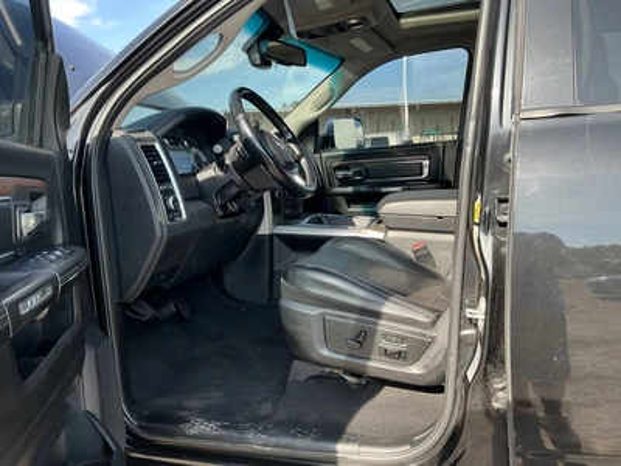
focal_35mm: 28
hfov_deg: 63.4
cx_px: 310
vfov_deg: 49.7
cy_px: 233
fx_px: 502
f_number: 1.8
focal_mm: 3
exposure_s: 1/177
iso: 20
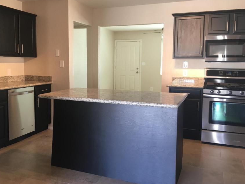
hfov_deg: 52.4
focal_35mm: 35
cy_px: 80
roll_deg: -0.6
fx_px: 248
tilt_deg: -3.9
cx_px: 102
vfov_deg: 40.6
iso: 80
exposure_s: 1/30
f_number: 2.2
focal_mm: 4.15
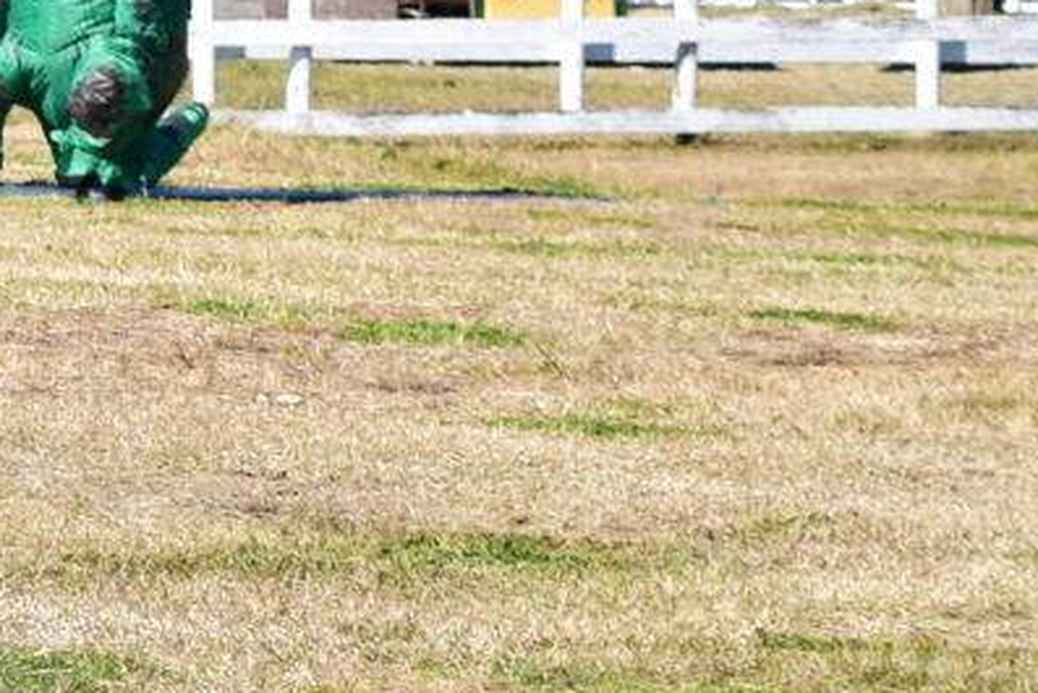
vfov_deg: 3.6
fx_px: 10700
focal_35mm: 371
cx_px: -1519
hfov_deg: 5.4
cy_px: -1053
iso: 100
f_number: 7.1
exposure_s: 1/400
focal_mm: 48
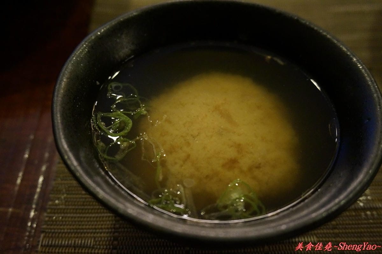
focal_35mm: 38
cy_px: 127
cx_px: 191
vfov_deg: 35.4
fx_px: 398
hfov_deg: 51.3
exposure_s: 1/50
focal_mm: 25
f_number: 4.5
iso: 3200
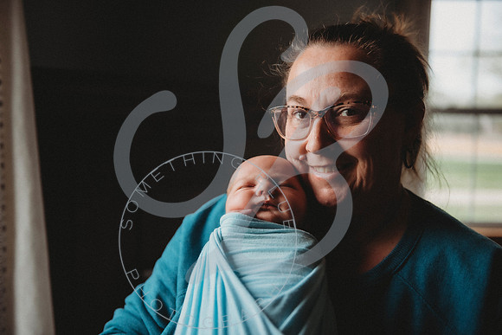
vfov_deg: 33.4
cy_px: 168
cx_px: 251
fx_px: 558
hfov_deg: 48.4
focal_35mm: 40
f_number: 2.8
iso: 200
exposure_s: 1/125
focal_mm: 40
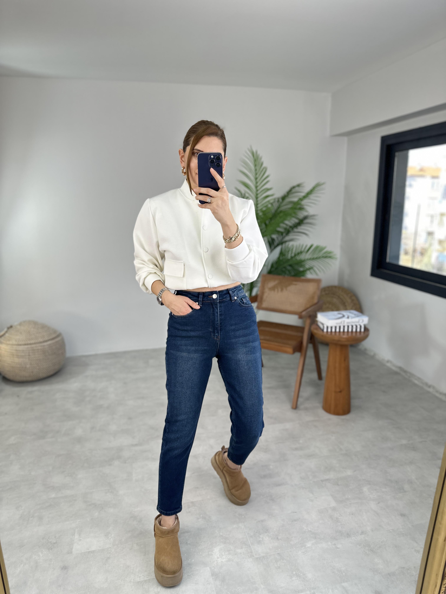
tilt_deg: -19.9
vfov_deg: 71.6
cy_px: 297
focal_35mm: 24
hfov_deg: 56.8
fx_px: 412
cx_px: 223
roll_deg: +0.3
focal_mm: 6.86
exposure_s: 1/150
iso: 64
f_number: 1.78
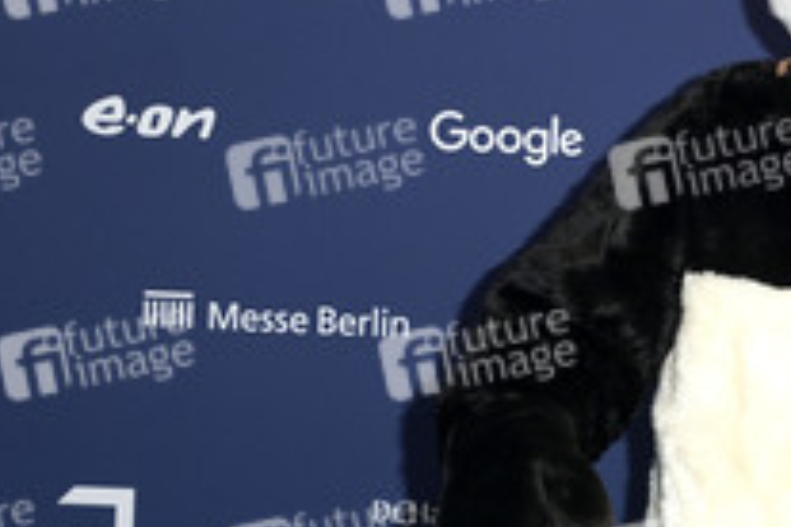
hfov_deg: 18.4
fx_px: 2395
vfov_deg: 12.6
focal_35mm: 109
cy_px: 260
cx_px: 759
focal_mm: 50
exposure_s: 1/250
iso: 800
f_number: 6.3
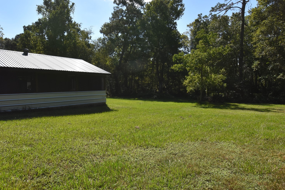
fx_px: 174
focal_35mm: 22
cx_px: 124
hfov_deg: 78.2
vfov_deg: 57.2
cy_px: 95
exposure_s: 1/500
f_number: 8
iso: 200
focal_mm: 10
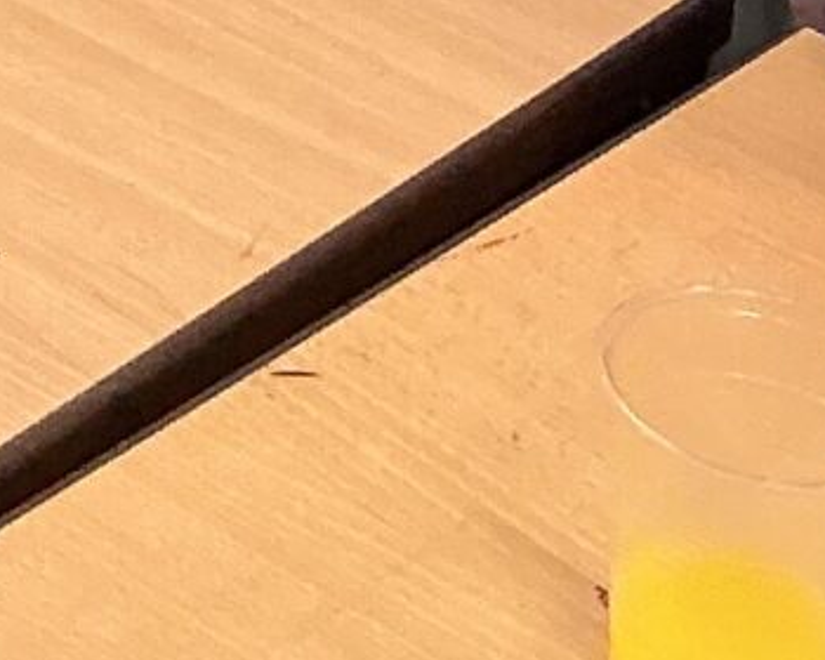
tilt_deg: -20.1
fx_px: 5054
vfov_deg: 6.8
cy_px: -1247
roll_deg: +1.4
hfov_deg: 8.3
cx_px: -1332
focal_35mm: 207
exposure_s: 1/60
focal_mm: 3
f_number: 1.8
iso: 100
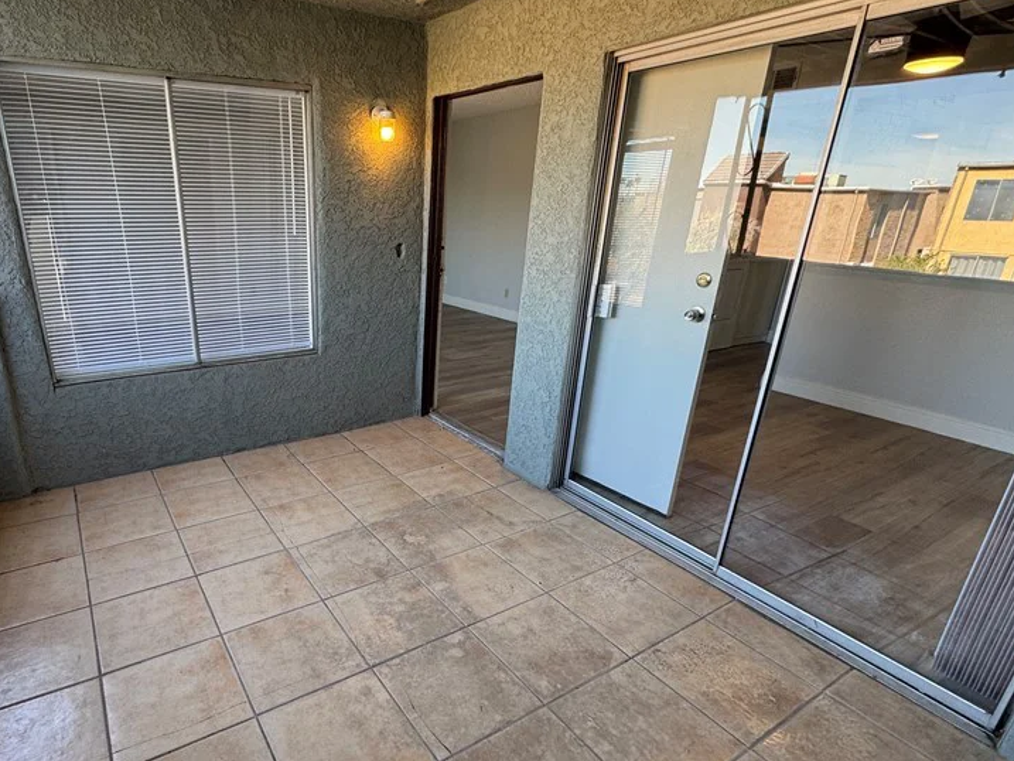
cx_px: 379
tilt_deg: -22.0
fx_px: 586
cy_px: 422
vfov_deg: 65.8
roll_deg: -0.5
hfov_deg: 80.2
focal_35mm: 20
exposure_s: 1/120
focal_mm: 2.22
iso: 100
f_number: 2.2
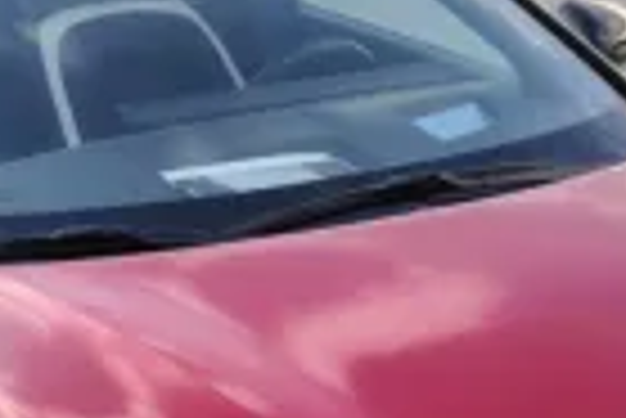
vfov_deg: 11.9
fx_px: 2002
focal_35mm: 115
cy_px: 297
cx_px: 230
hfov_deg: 17.7
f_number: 1.75
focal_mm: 5.25
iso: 100
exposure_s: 1/689
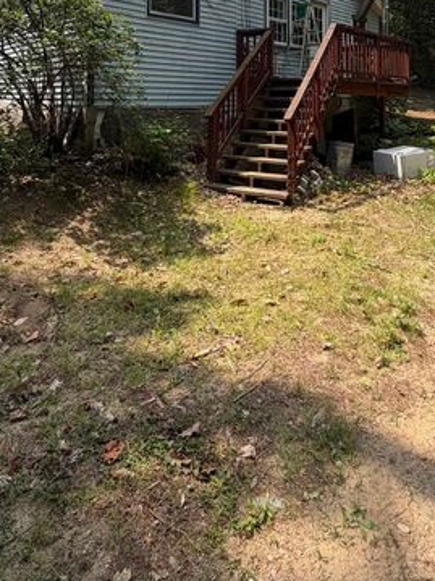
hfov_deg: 52.9
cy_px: 91
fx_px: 436
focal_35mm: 26
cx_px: 244
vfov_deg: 60.1
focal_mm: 2.22
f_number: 2.2
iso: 25
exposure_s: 1/770
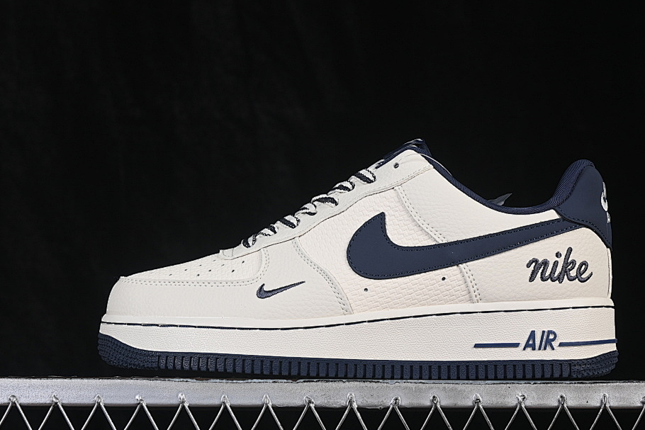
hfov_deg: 22.8
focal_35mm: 89
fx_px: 1595
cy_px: 219
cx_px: 366
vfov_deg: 15.4
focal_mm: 50
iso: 160
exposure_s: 1/80
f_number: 8
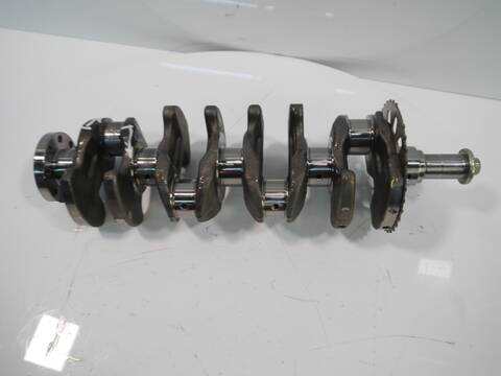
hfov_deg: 63.4
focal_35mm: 28
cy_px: 188
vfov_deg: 49.7
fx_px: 405
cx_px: 250
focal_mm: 14
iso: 320
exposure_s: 1/60
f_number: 3.5
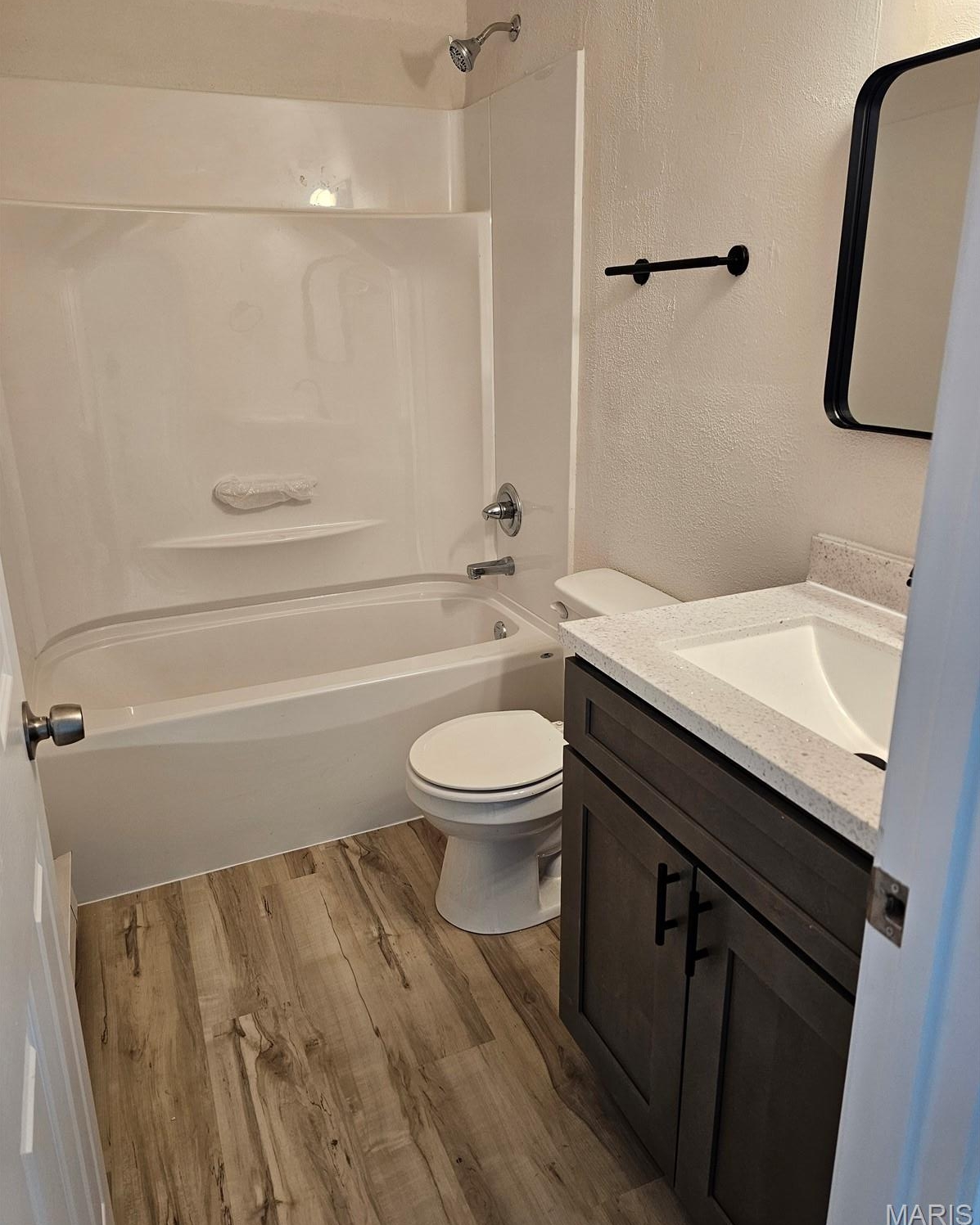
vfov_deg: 70.2
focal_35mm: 24
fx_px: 870
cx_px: 490
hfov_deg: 58.8
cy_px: 580
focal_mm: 6.3
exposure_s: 1/120
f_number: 1.7
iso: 250
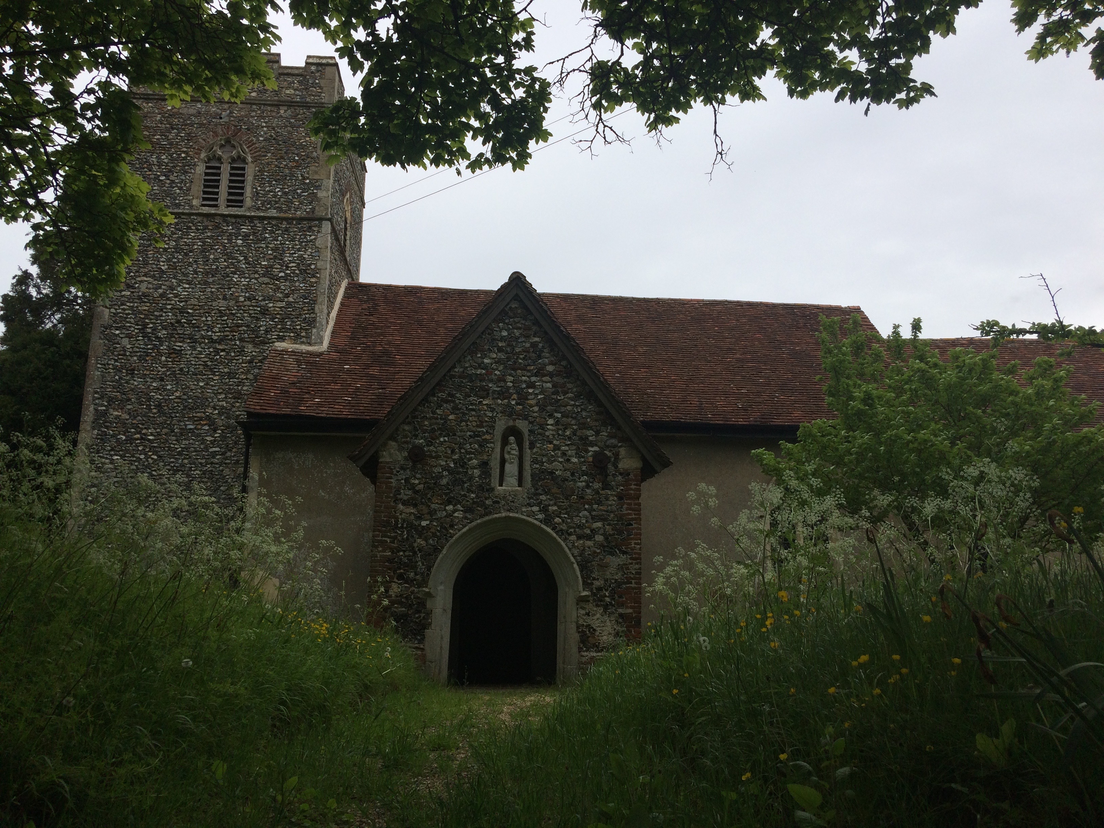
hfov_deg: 61.7
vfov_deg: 48.2
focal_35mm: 29
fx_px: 925
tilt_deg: +13.7
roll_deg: +1.5
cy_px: 414
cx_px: 552
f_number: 2.2
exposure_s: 1/1368
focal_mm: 4.15
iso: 32
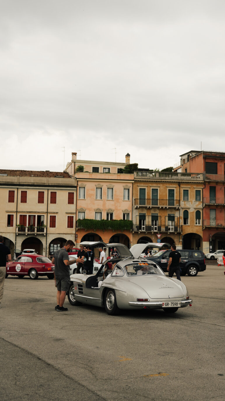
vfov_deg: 44.6
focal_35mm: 46
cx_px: 127
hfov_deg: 25.9
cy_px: 202
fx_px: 488
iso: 100
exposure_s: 1/250
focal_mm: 43
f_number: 4
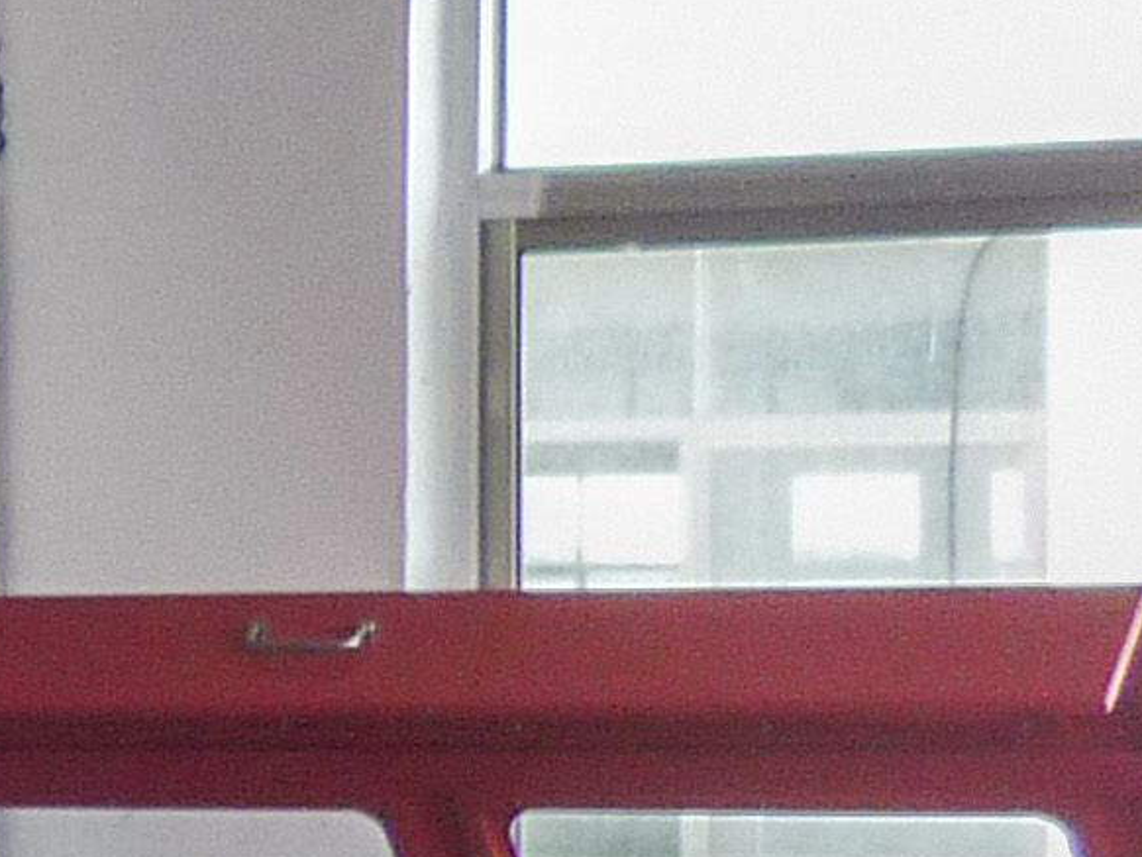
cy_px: 781
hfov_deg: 8.0
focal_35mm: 213
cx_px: -2223
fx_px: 7030
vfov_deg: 7.0
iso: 80
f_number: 2.8
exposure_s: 1/100
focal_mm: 5.5
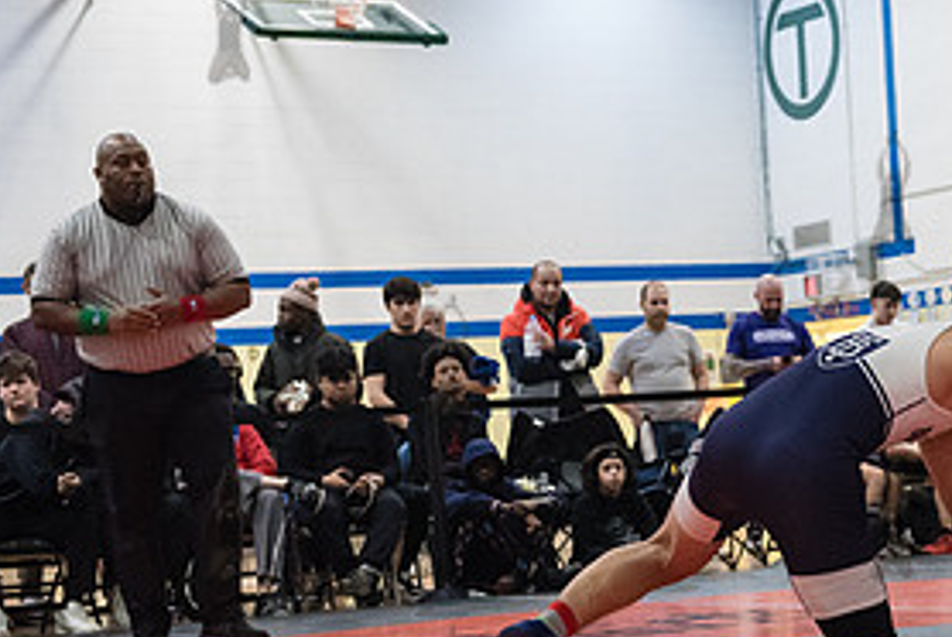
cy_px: 519
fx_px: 2647
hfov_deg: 19.9
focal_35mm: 100
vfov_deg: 13.6
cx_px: 890
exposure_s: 1/500
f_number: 3.2
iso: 8000
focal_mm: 48
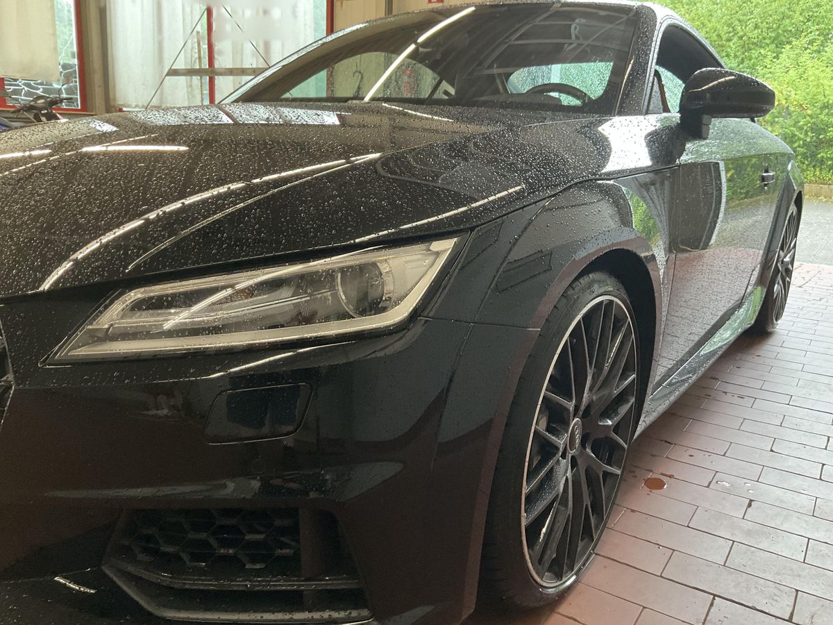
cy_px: 312
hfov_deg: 61.7
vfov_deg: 48.2
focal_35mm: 29
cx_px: 416
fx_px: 698
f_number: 1.8
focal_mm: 3
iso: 200
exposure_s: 1/50
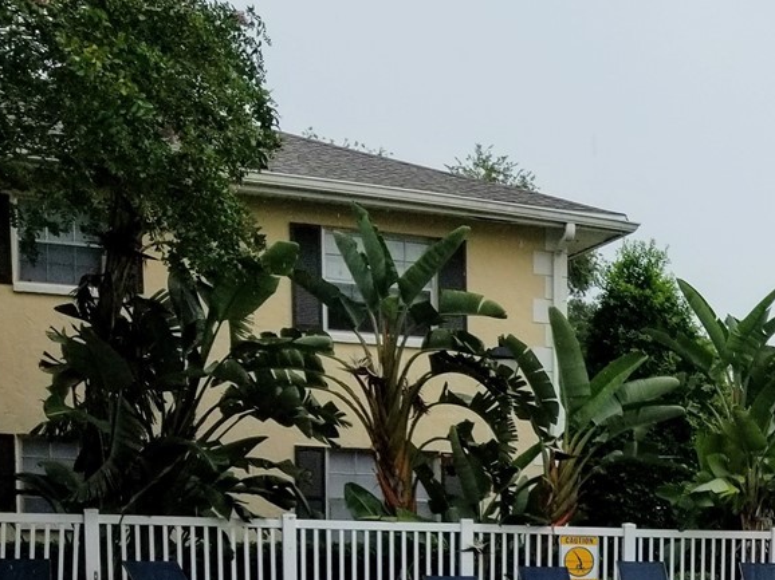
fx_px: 1611
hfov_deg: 24.2
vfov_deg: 19.0
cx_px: 968
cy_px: 737
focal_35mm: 72
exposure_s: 1/1040
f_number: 1.7
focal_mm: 4.25
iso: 50
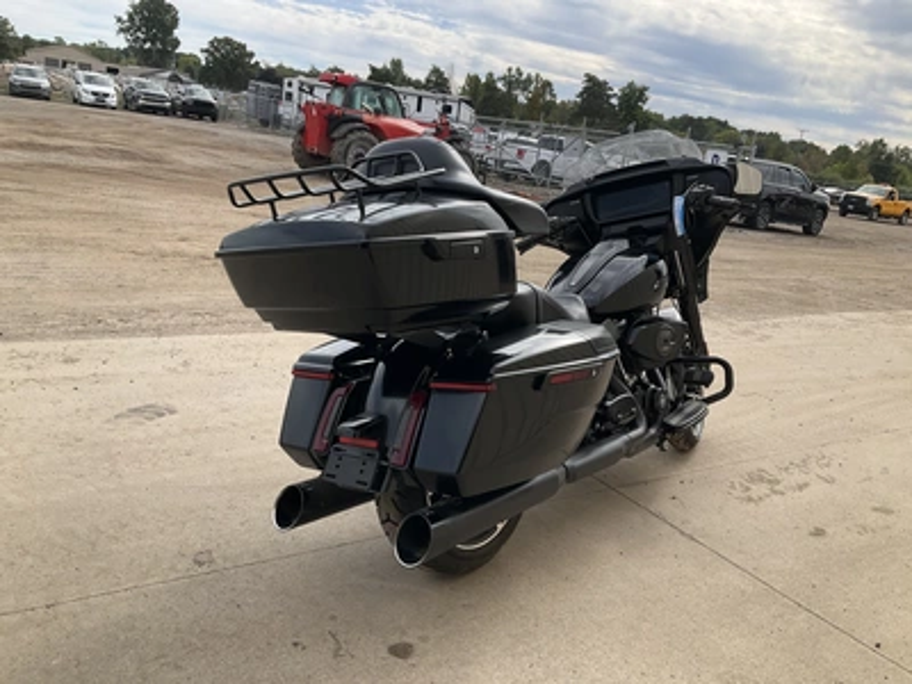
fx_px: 764
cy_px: 342
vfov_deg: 48.2
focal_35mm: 29
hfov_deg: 61.7
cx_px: 456
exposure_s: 1/1279
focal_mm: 3
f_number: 1.8
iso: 25
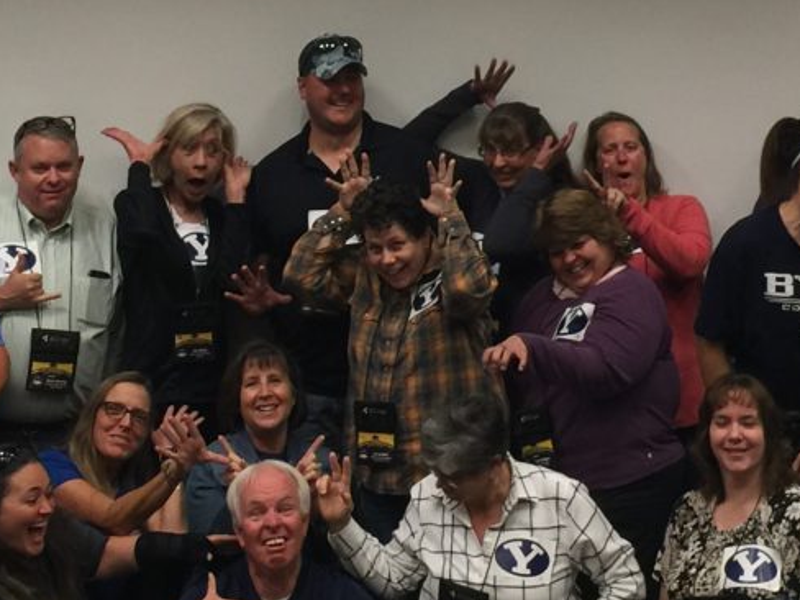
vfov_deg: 15.3
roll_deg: +1.2
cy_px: 25
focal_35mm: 95
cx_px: 431
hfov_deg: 20.6
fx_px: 2196
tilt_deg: +2.4
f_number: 2.2
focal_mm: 4.15
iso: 40
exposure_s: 1/15
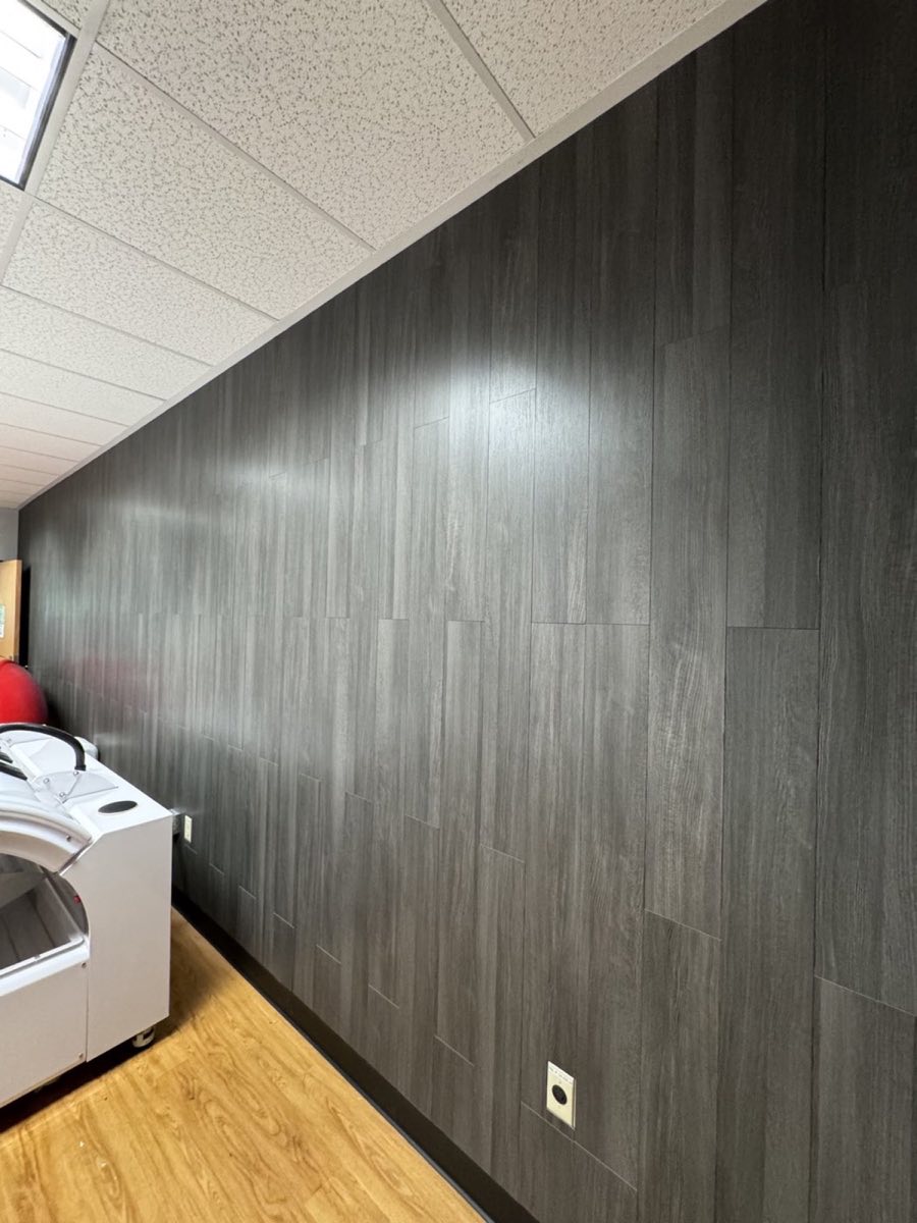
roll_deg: -0.9
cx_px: 458
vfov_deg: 102.1
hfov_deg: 85.7
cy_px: 612
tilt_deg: +0.0
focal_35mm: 14
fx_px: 494
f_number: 2.2
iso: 640
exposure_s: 1/60
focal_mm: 2.22
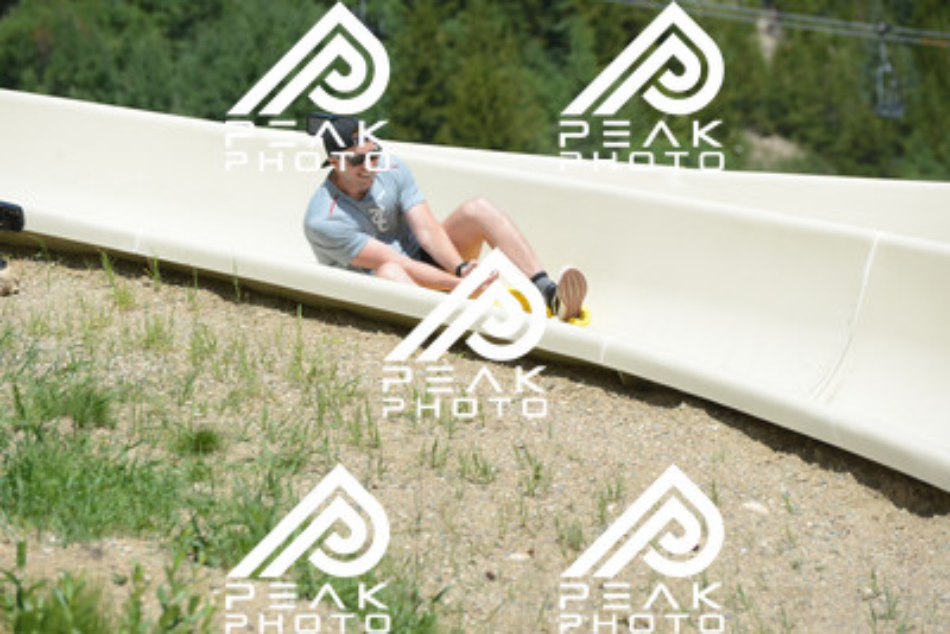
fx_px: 5147
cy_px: 317
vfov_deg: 7.0
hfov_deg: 10.5
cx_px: 475
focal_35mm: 195
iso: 360
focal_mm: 195
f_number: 6.3
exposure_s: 1/1250
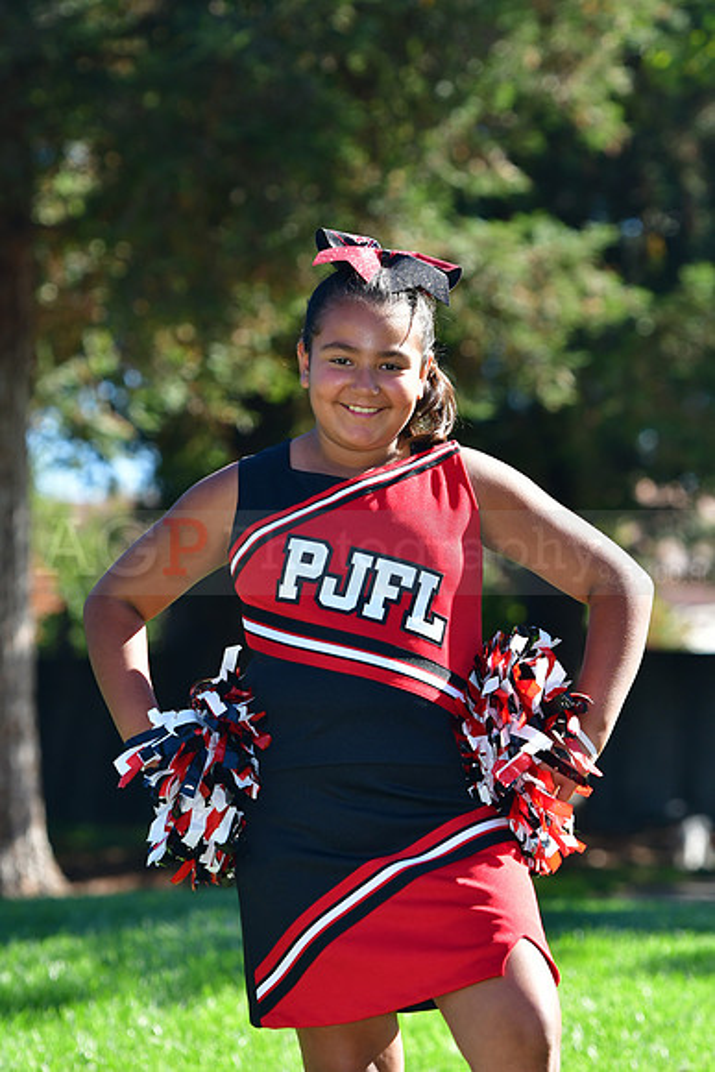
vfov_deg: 11.0
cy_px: 536
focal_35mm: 188
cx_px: 358
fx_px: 5582
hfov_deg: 7.3
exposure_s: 1/1000
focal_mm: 125
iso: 400
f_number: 4.5
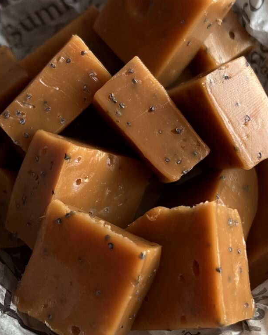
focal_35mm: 68
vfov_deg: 27.9
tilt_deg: -65.1
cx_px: 114
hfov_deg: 22.5
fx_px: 674
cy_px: 199
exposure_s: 1/103
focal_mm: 5.7
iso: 125
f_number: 1.5
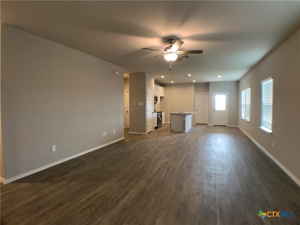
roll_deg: -0.4
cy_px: 112
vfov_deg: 53.1
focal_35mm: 26
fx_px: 225
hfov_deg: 67.3
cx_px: 150
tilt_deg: -1.0
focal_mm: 4.25
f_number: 1.8
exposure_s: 1/60
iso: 80
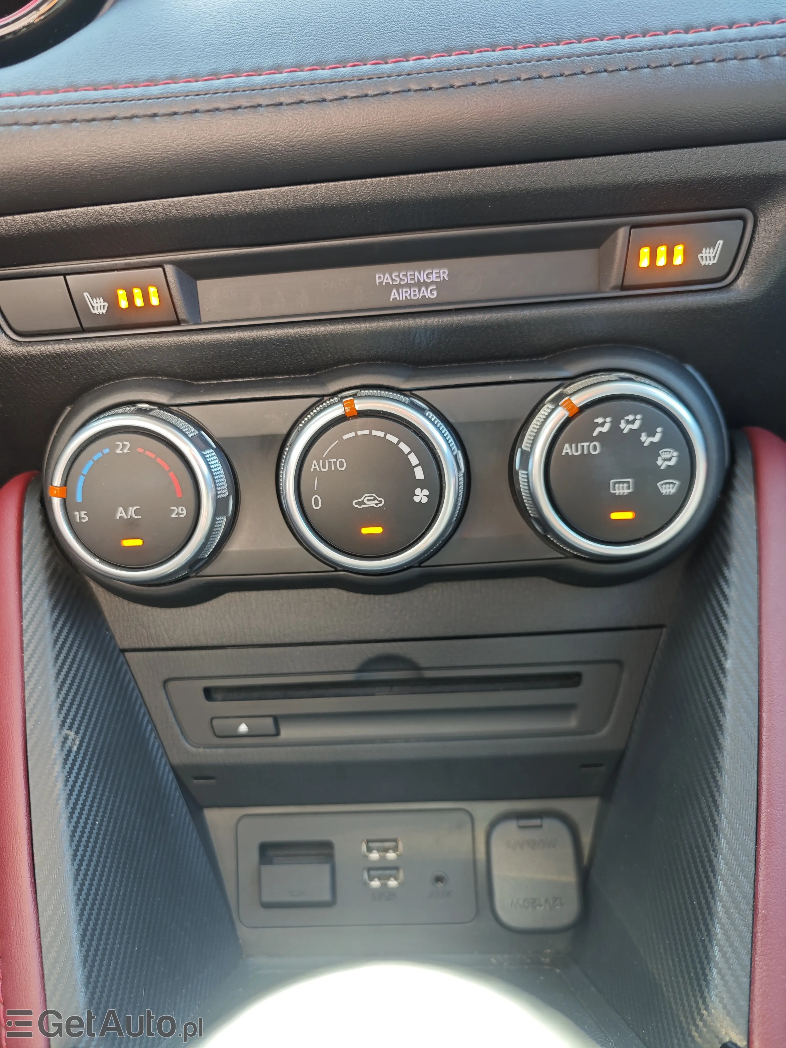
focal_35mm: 23
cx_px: 393
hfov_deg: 58.9
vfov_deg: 73.9
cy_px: 524
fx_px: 696
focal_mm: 8.72
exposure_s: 1/67.4
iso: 100
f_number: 2
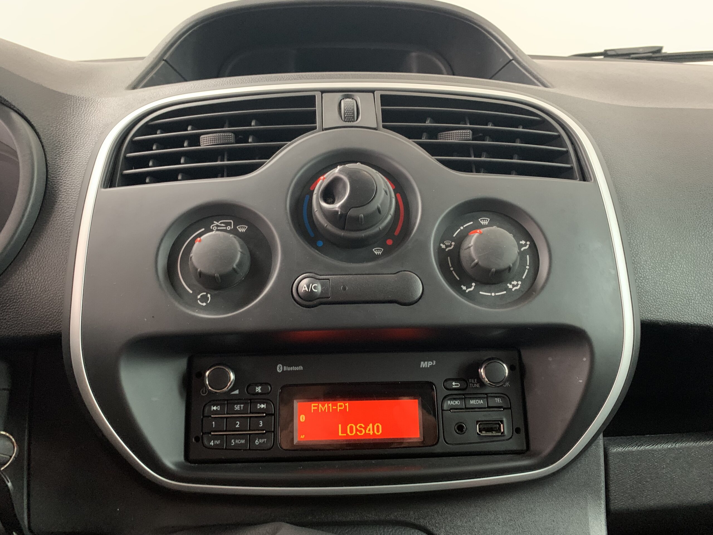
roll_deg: -0.2
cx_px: 356
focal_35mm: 26
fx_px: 536
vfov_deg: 53.1
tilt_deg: -19.5
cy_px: 268
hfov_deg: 67.3
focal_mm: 4.25
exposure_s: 1/33
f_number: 1.8
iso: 400
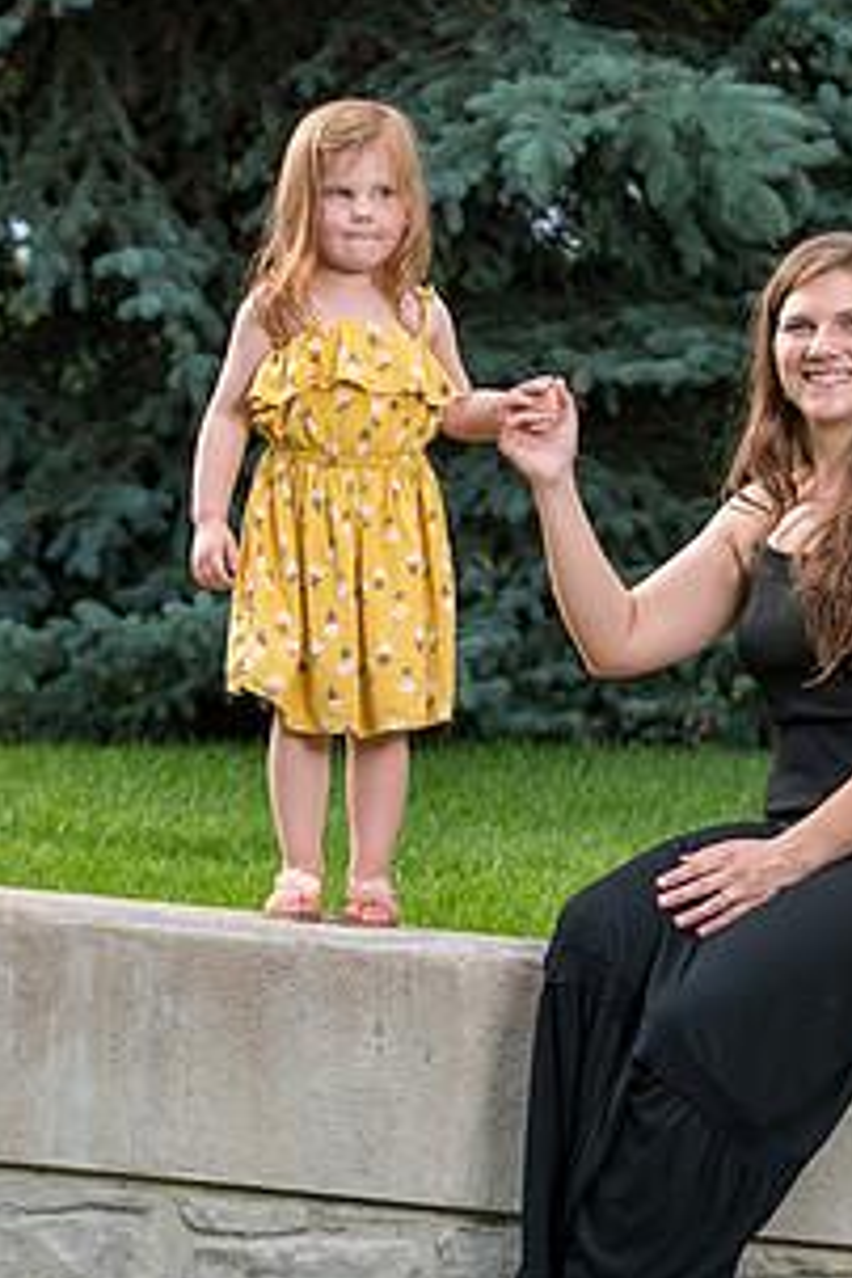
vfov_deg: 19.6
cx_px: 590
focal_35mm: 104
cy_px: 561
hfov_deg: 13.1
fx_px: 3692
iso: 250
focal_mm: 70
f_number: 5
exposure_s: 1/200
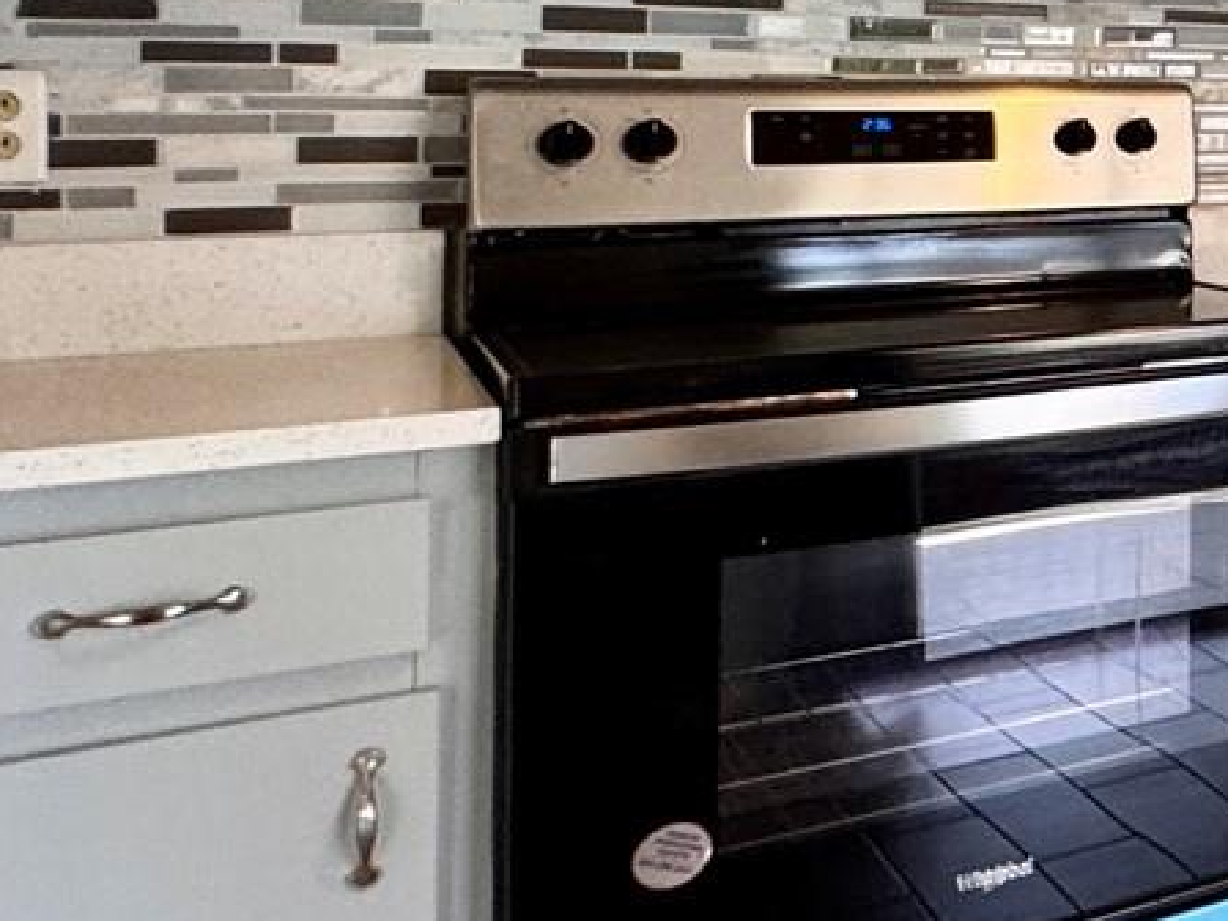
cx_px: 2034
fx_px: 1774
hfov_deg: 24.5
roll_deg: -0.3
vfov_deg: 28.0
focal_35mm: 50
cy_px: 93
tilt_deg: -1.4
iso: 160
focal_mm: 2.22
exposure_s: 1/60
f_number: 2.2
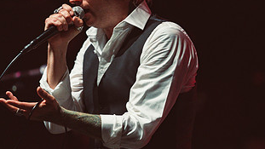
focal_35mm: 423
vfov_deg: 2.9
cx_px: 184
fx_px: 2973
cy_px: 56
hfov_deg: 5.1
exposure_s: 1/200
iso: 4000
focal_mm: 200
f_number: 2.8
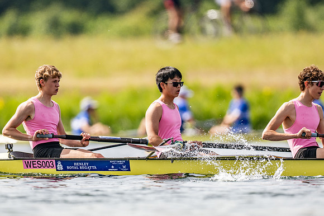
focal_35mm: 900
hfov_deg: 2.3
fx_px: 8095
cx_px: 162
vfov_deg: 1.5
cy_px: 108
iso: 200
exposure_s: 1/2500
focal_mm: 600
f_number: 4
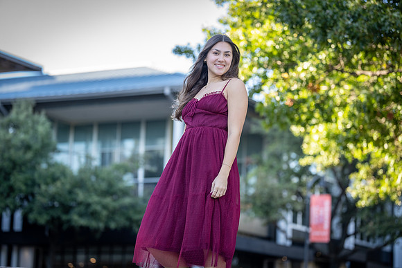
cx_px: 201
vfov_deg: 13.6
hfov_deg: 20.2
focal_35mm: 101
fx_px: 1128
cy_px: 134
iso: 320
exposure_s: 1/320
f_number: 2.8
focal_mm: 101
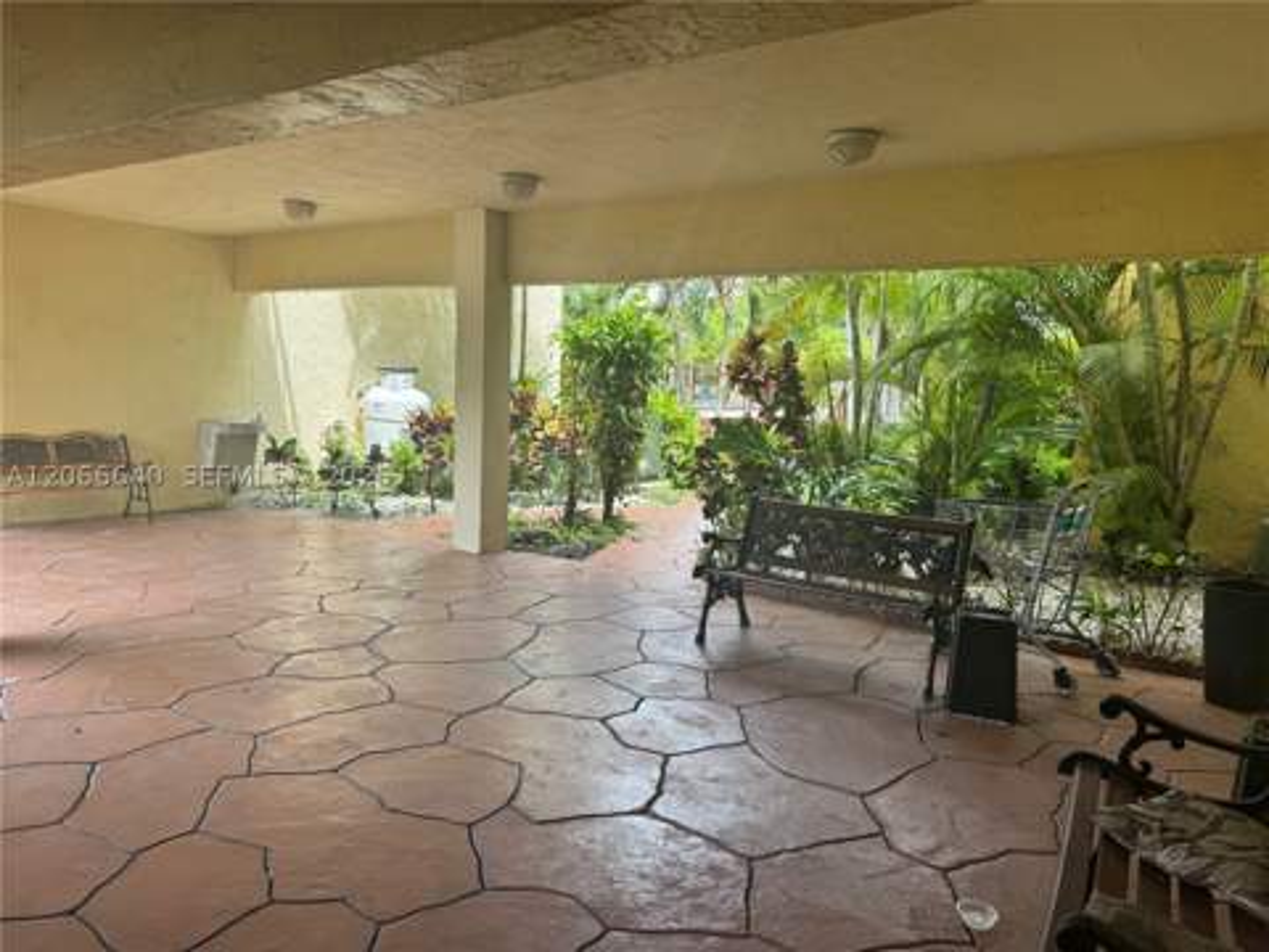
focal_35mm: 24
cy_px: 476
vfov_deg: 56.8
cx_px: 634
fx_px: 880
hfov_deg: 71.6
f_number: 1.78
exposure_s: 1/249
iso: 64
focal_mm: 6.76
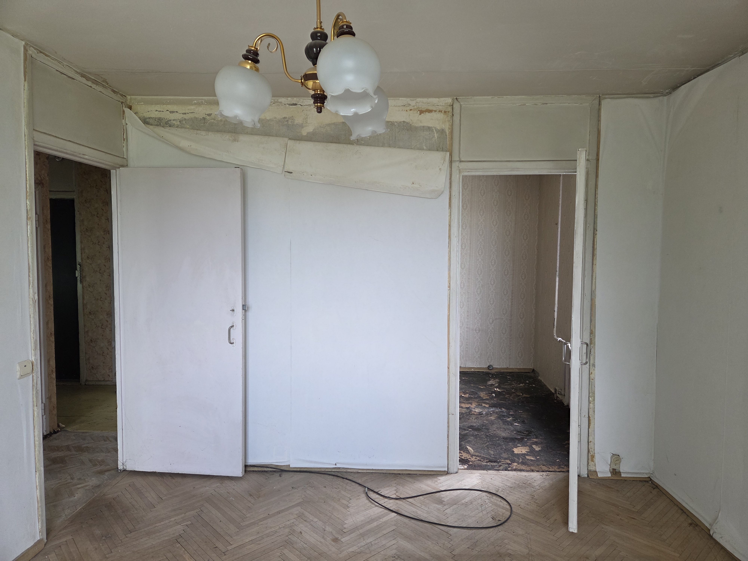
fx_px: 497
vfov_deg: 58.9
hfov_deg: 73.9
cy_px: 280
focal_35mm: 23
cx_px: 374
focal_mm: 5.4
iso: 125
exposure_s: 1/100
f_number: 1.8
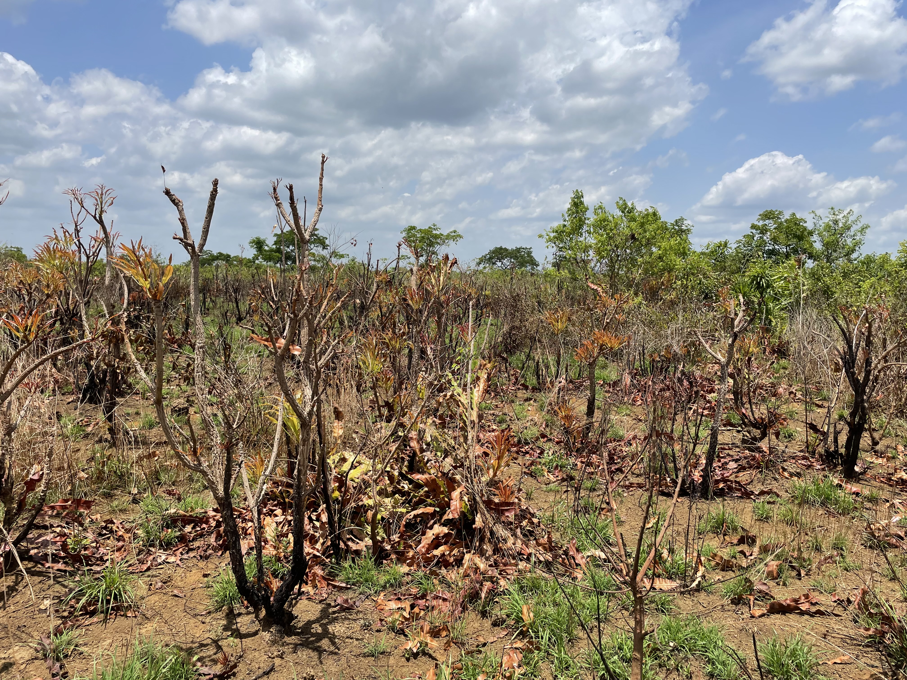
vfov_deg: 53.1
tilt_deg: -4.2
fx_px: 681
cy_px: 340
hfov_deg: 67.3
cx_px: 454
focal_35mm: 26
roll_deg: -0.7
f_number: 1.6
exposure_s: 1/4132
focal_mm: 4.2
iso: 32
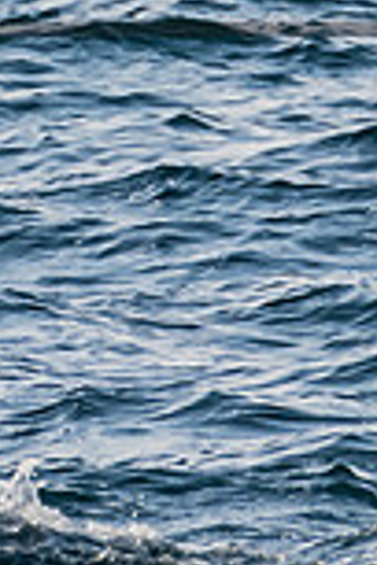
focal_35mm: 1705
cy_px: -704
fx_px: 26781
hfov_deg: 0.8
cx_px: -930
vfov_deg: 1.2
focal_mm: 200
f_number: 9
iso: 400
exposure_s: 1/1000
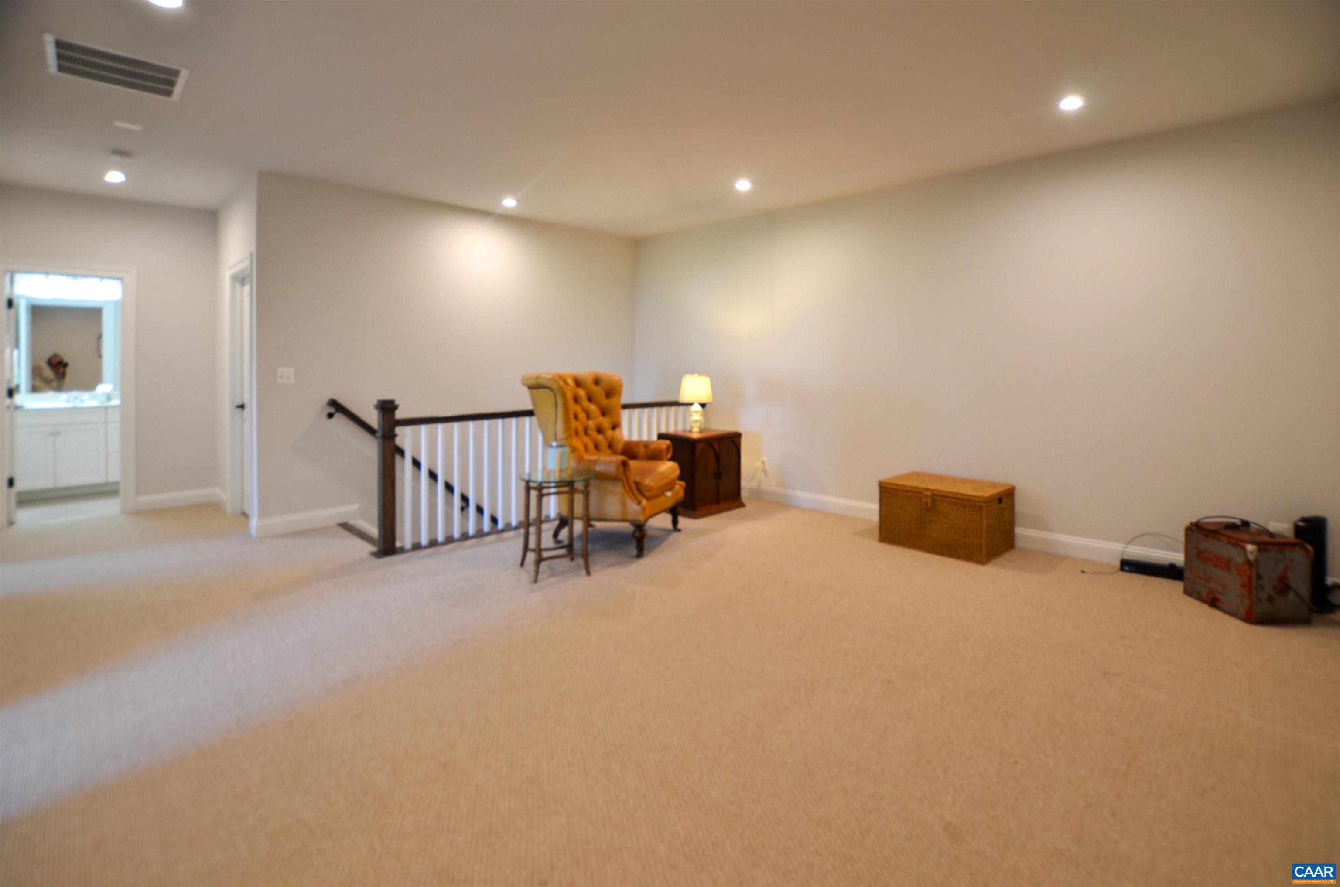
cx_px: 670
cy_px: 444
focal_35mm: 15
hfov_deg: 100.5
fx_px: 557
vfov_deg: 77.1
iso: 100
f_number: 3.5
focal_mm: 10
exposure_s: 1/15
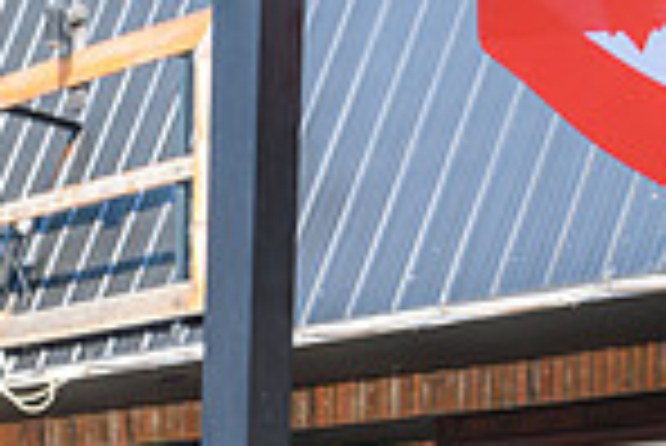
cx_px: 194
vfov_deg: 12.9
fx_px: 1741
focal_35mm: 94
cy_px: 867
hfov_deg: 21.5
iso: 280
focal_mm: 24
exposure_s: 1/200
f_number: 8
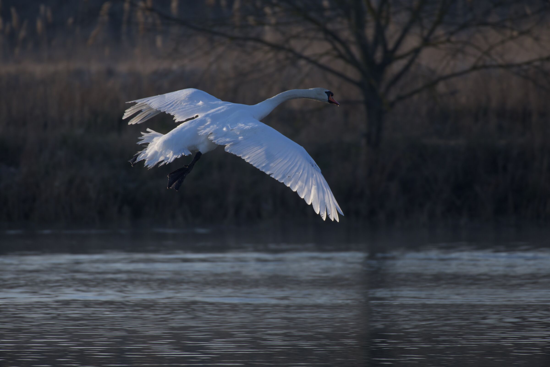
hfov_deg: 2.9
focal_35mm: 700
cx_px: 275
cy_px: 184
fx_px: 10694
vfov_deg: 2.0
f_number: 8
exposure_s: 1/500
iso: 320
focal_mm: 700
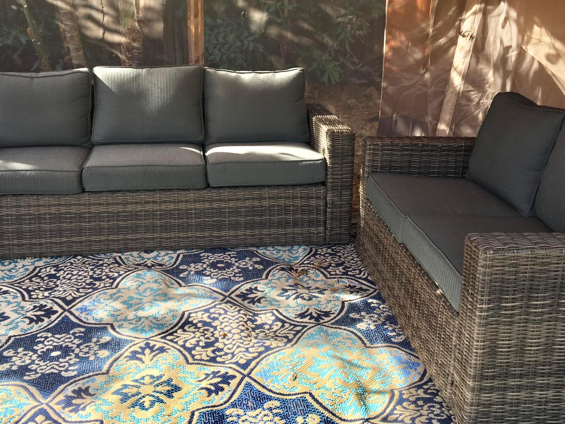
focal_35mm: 42
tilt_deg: -14.4
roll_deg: +0.0
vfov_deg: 34.0
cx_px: 258
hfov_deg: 44.8
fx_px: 685
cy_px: 144
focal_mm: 4.15
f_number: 2.2
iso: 25
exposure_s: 1/232
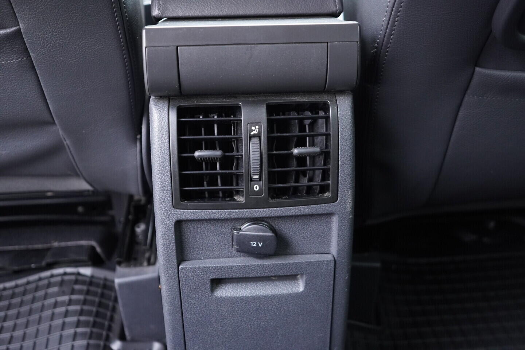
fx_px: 525
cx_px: 262
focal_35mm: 36
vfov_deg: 36.9
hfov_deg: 53.1
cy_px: 175
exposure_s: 1/40
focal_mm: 24
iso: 2000
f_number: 2.8
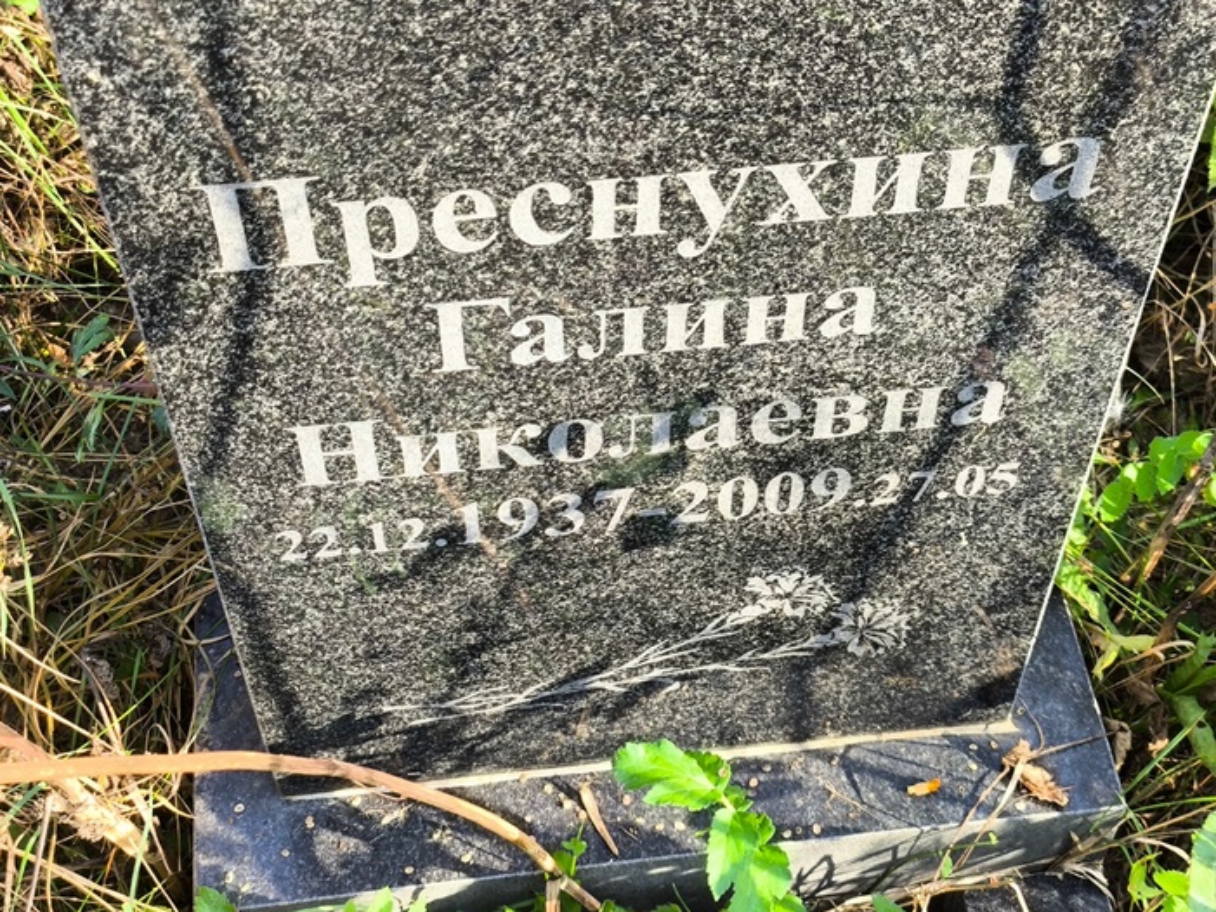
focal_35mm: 57
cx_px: 606
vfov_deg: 25.7
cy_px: 414
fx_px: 2003
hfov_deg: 33.8
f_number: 1.7
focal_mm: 4.71
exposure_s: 1/207
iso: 50
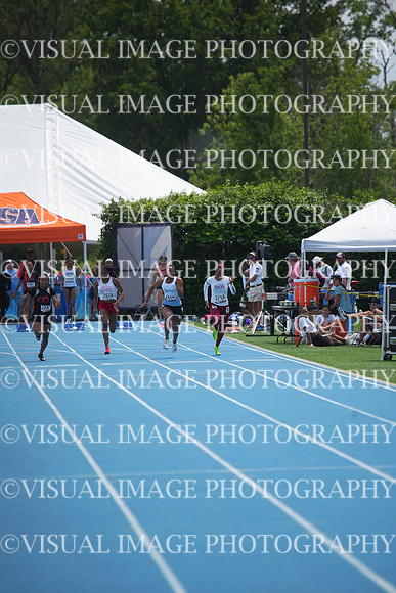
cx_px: 198
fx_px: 5441
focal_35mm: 330
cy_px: 296
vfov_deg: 6.2
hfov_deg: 4.2
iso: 320
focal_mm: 330
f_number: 5.6
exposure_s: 1/1600
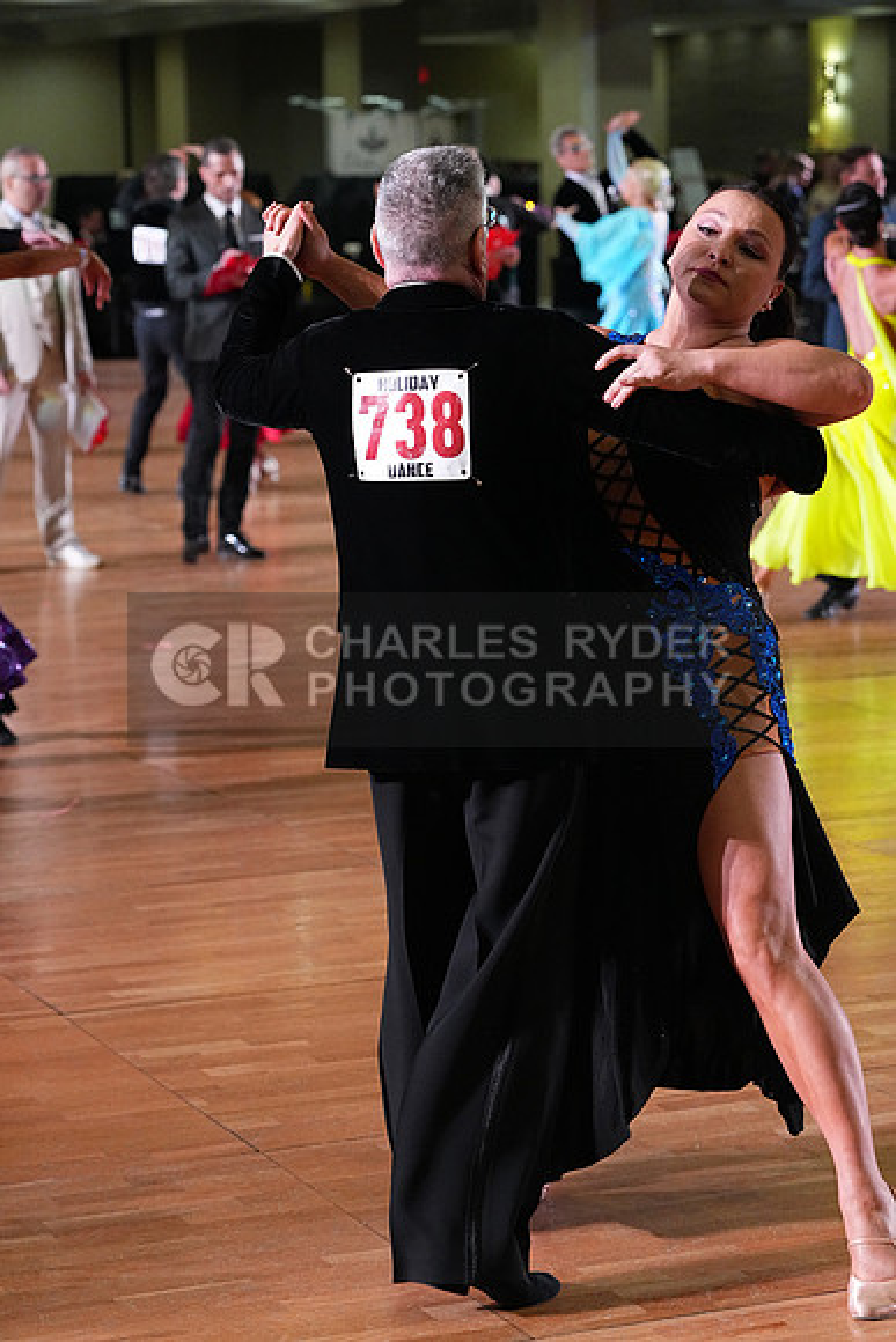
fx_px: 3432
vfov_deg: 22.1
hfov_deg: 14.9
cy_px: 671
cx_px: 448
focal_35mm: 92
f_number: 5
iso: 6400
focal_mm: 92
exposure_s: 1/400
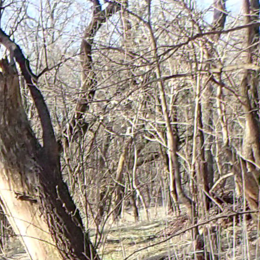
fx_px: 1368
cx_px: -528
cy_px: 544
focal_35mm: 161
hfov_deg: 8.8
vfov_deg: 10.0
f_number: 2.8
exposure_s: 1/640
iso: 200
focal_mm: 4.5
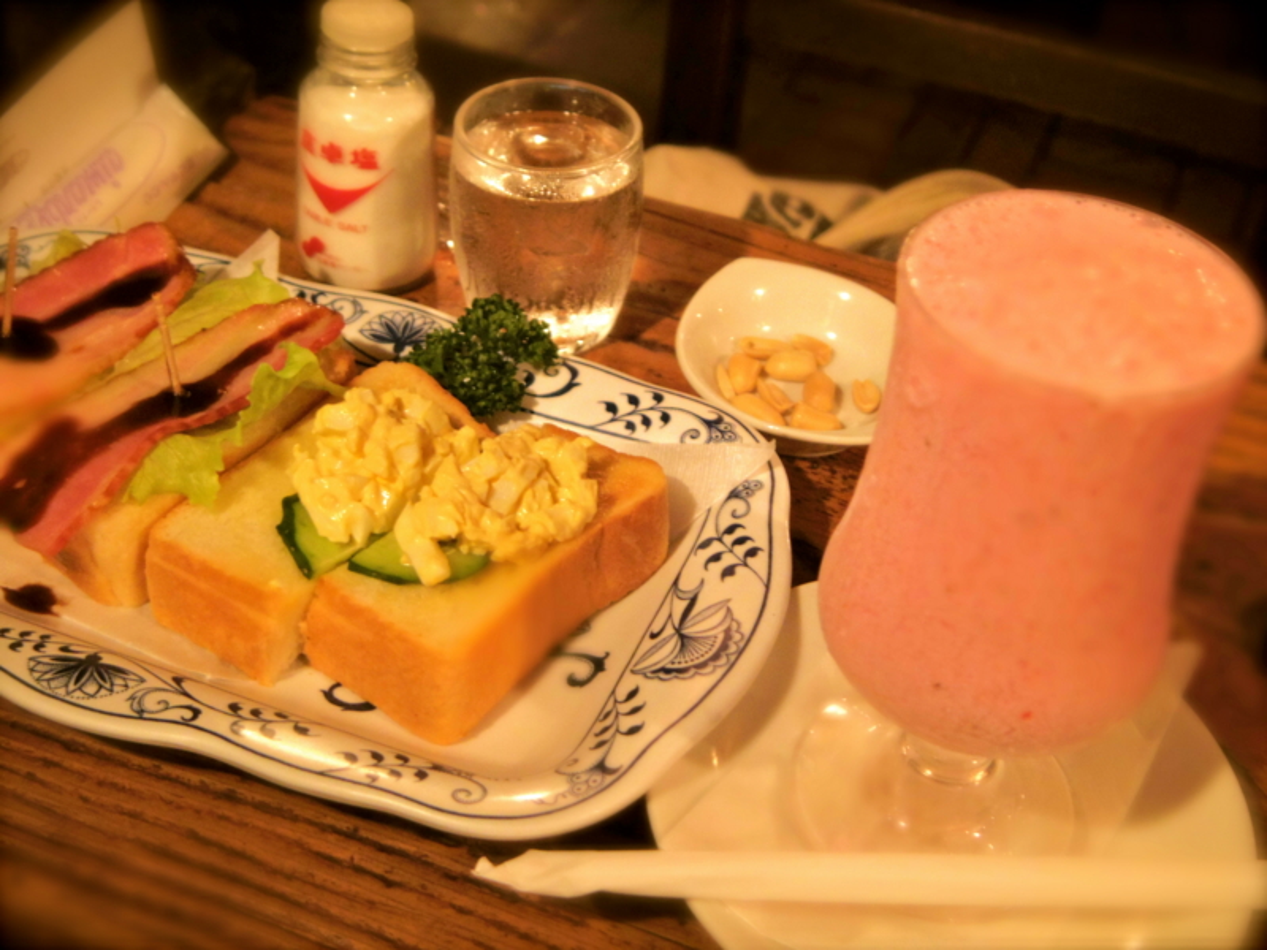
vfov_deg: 30.9
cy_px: 475
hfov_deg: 40.4
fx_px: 1720
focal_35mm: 47
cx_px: 634
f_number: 1.9
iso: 200
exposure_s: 1/15
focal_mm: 8.5
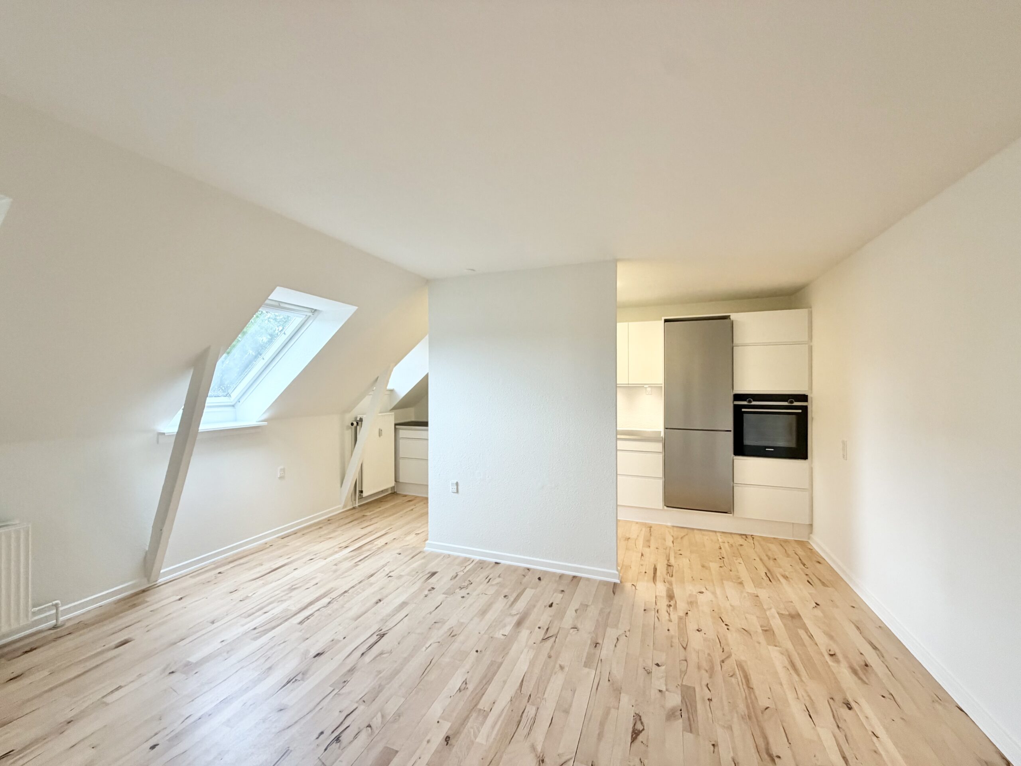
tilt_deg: +0.0
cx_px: 510
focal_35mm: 14
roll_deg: +0.5
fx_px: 413
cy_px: 383
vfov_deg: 85.7
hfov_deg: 102.1
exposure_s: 1/121
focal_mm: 2.22
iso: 250
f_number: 2.2
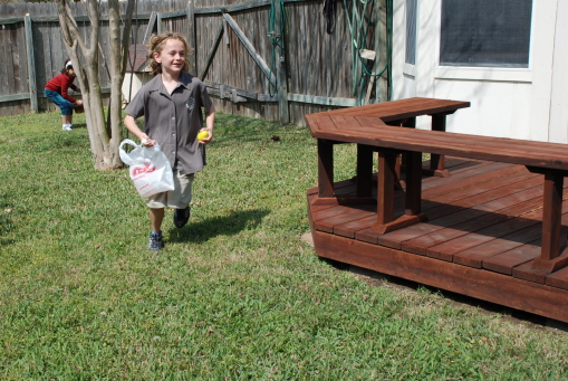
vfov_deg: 27.6
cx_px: 213
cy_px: 156
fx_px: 774
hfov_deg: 40.0
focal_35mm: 49
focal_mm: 26
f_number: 7.1
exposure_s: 1/200
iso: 100
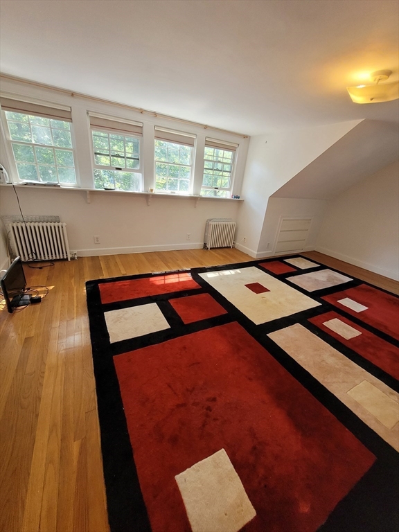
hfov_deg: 89.9
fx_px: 200
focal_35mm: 13
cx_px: 200
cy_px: 266
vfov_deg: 106.2
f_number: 2.2
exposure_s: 1/60
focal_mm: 1.74
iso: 200
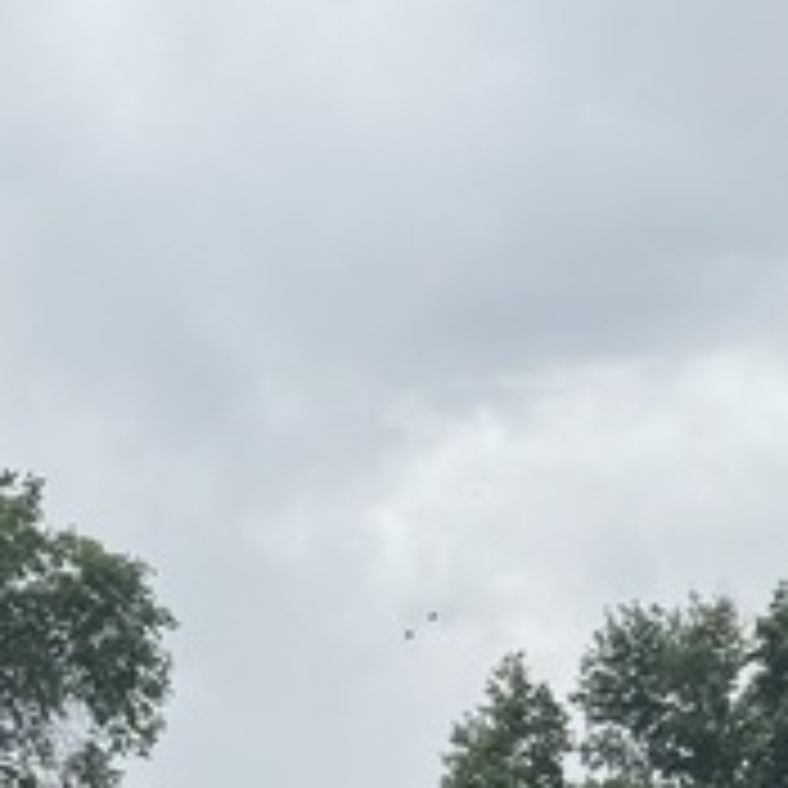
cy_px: 1225
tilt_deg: +1.6
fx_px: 3194
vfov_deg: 13.2
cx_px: 63
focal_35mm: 124
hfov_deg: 13.9
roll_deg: +2.8
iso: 80
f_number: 1.78
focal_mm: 6.76
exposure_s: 1/2331
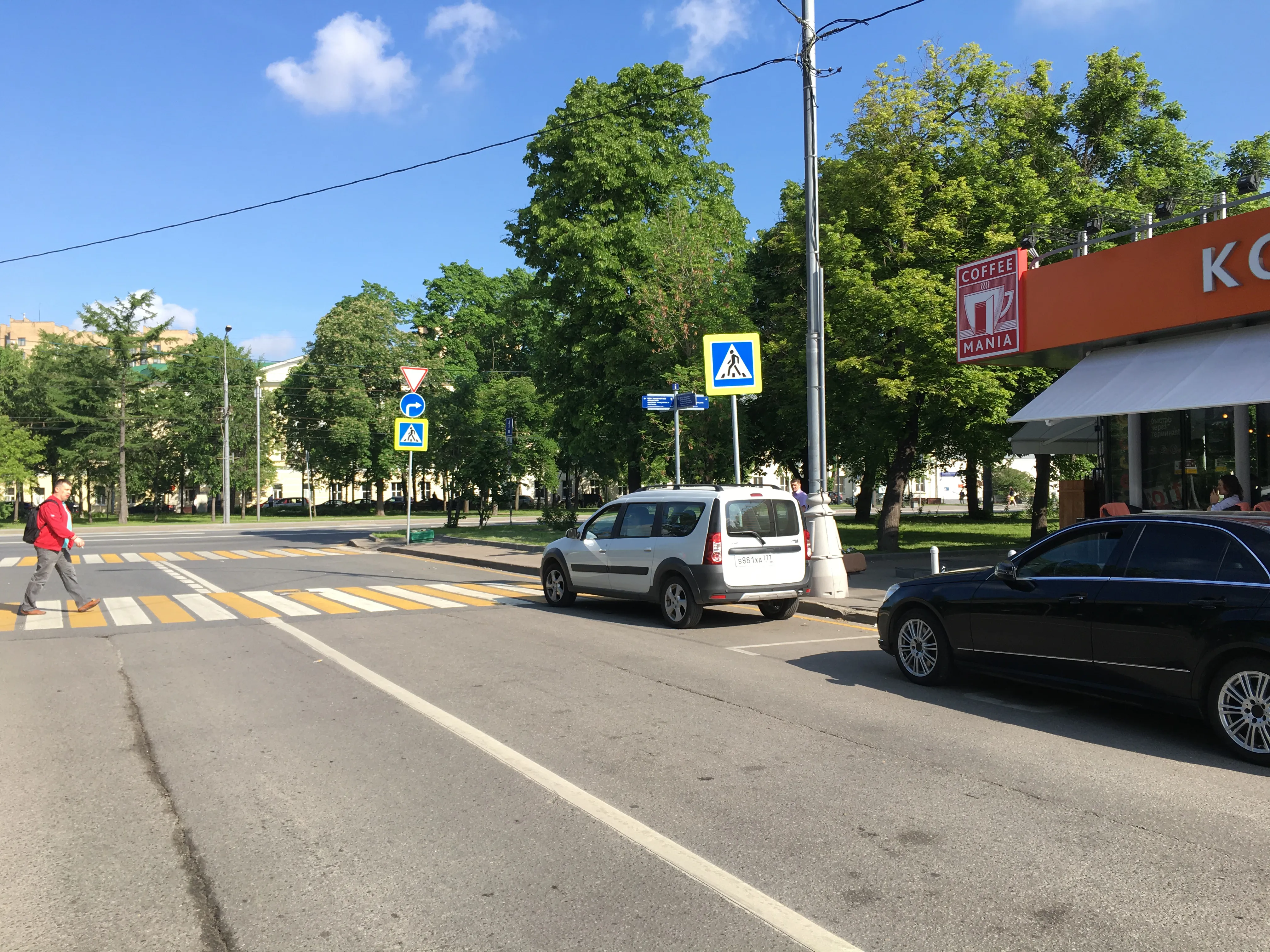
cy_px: 476
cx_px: 635
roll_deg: -1.3
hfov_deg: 61.7
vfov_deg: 48.2
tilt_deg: +3.3
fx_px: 1064
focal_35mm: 29
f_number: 2.2
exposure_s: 1/651
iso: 25
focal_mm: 4.15
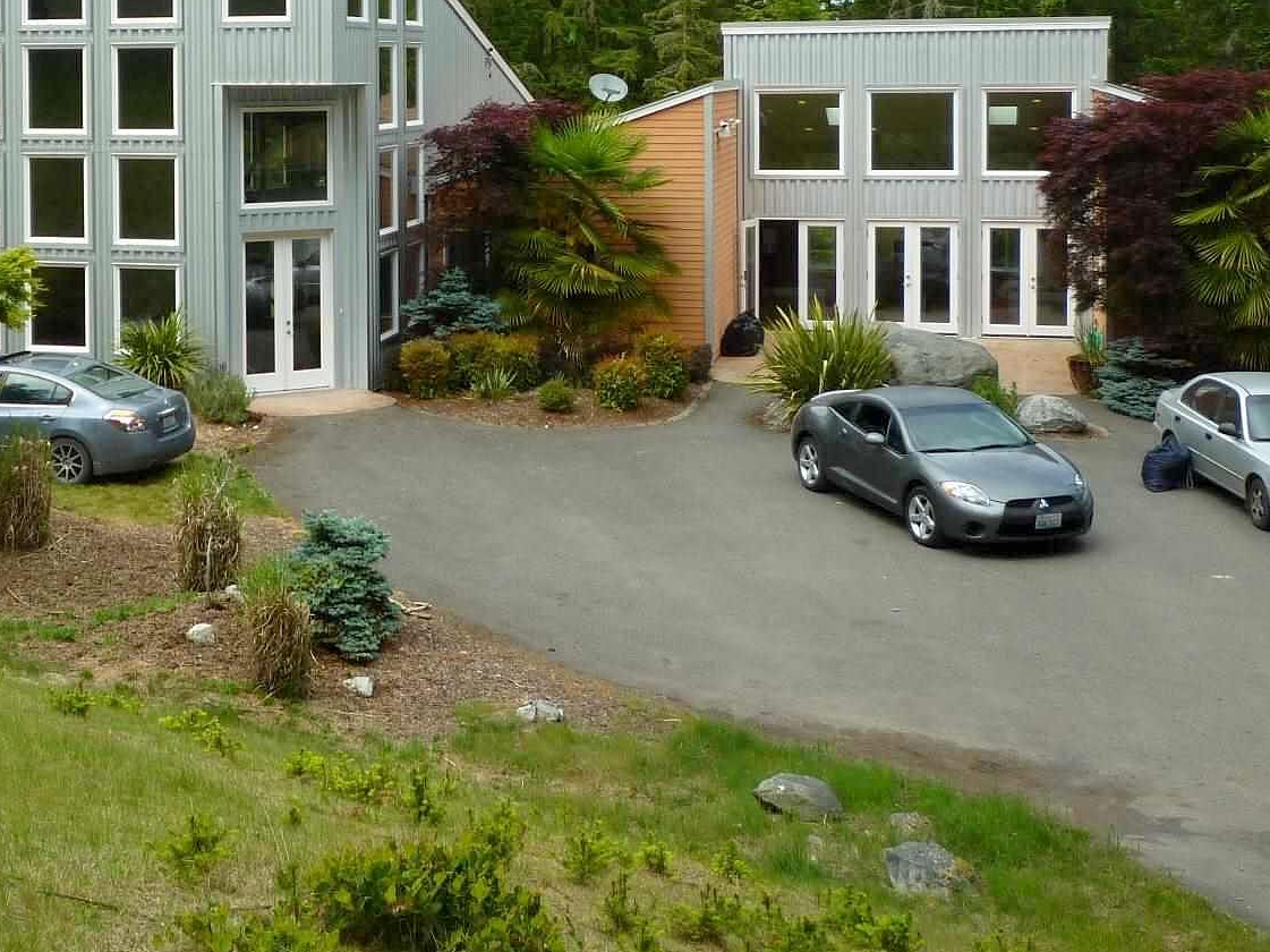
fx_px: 1944
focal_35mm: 53
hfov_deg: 35.5
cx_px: 347
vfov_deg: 26.8
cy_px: 135
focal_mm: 5.2
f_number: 3.3
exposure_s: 1/500
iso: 80
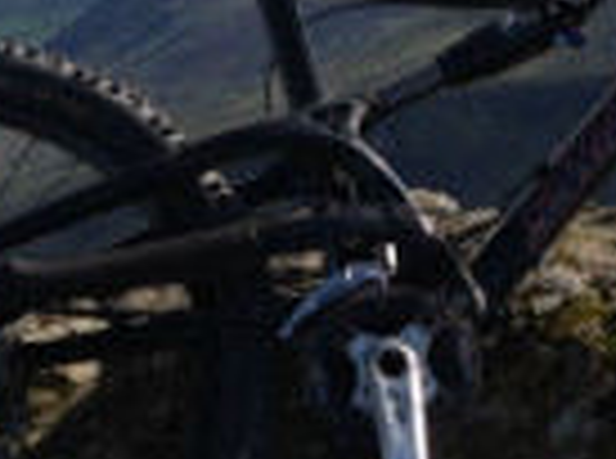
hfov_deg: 10.4
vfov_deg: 7.7
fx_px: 3390
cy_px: 313
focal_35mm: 191
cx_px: 277
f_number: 2.4
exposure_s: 1/1623
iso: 50
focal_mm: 4.28
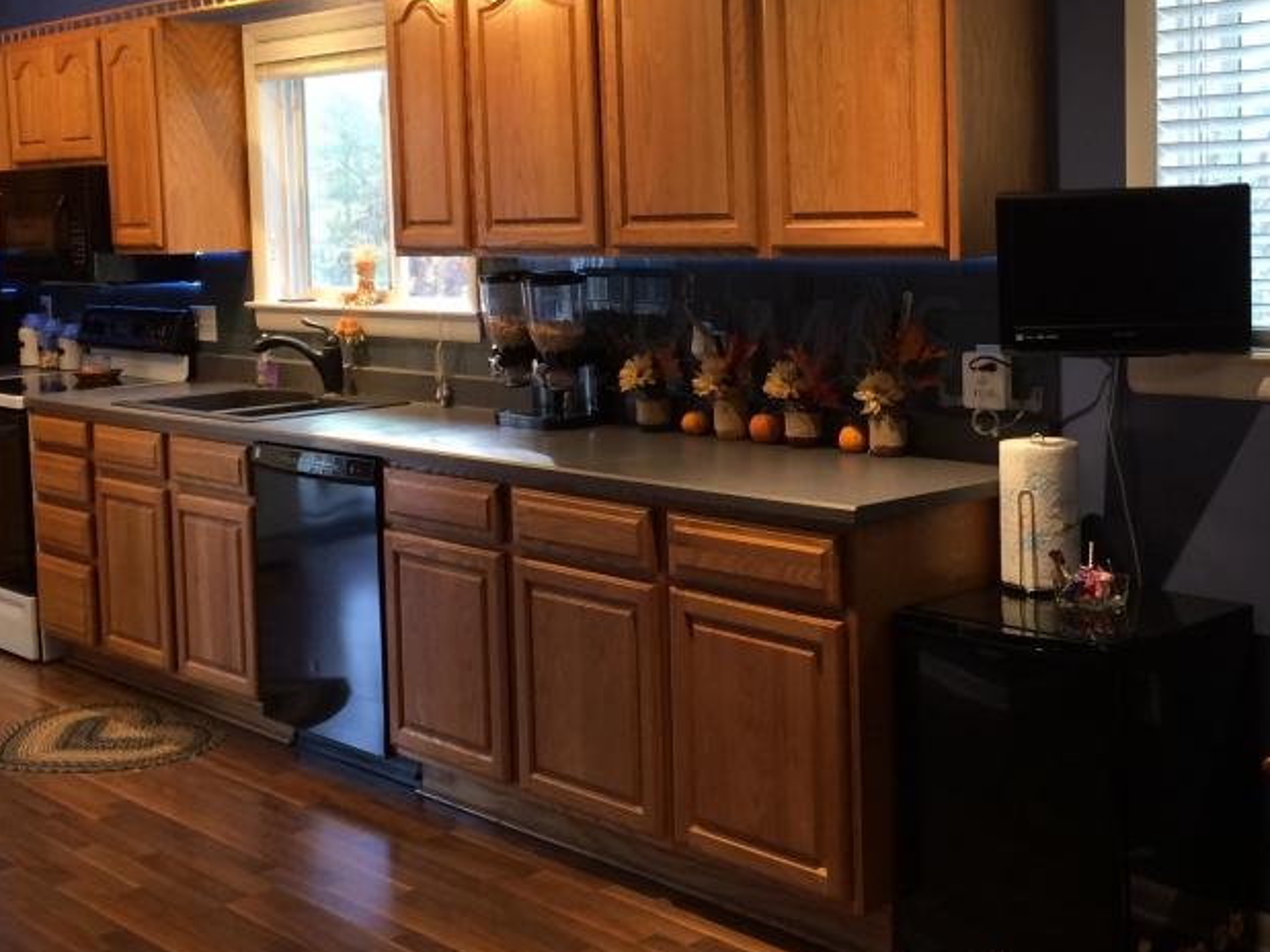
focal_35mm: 48
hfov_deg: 39.5
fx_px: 1761
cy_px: 343
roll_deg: +2.0
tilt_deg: -4.7
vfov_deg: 30.1
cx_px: 751
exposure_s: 1/30
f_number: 2.2
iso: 80
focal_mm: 4.15
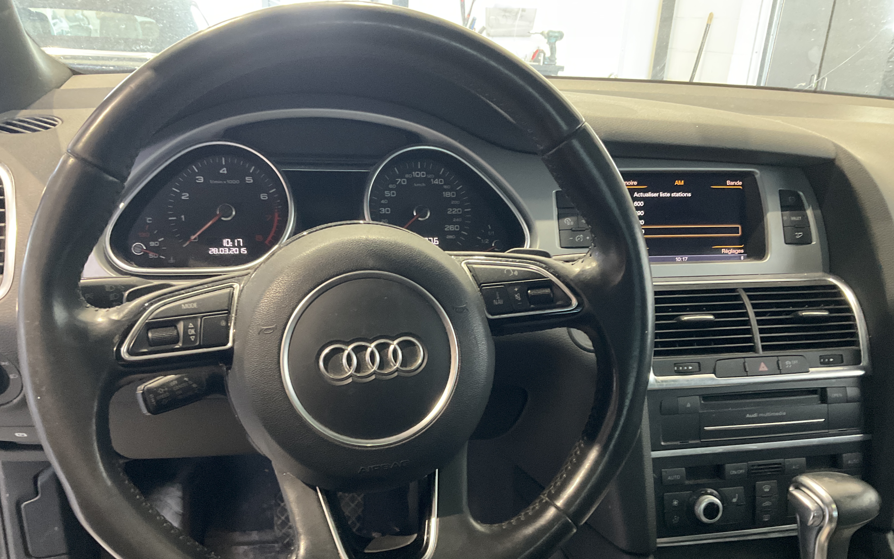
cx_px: 450
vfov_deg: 40.4
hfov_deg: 61.2
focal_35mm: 31
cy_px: 338
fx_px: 755
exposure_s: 1/30
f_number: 1.8
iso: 400
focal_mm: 3
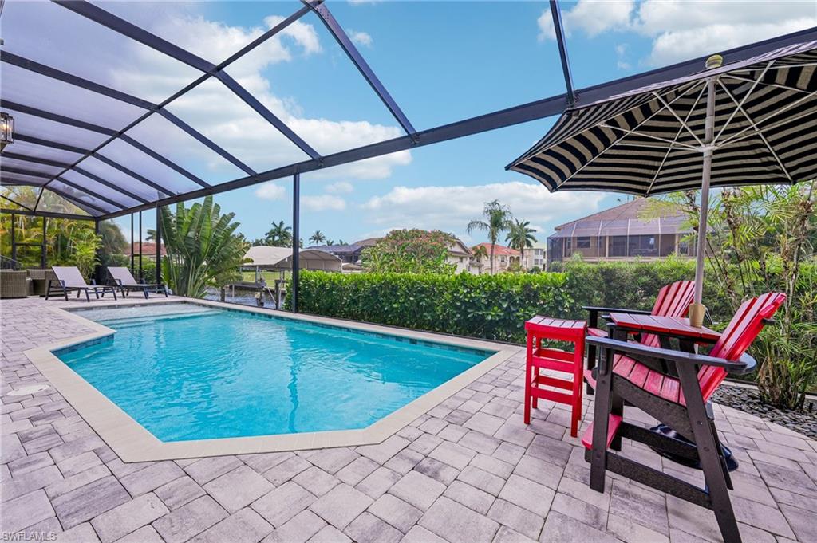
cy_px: 272
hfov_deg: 104.3
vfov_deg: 81.1
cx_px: 408
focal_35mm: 14
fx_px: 317
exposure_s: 1/50
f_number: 8
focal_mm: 14
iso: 50
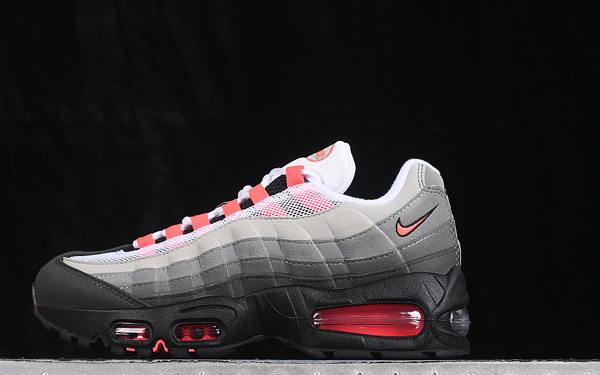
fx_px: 1455
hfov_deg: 23.3
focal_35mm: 89
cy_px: 215
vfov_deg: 14.7
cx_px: 259
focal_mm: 50
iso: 160
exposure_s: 1/60
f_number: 7.1
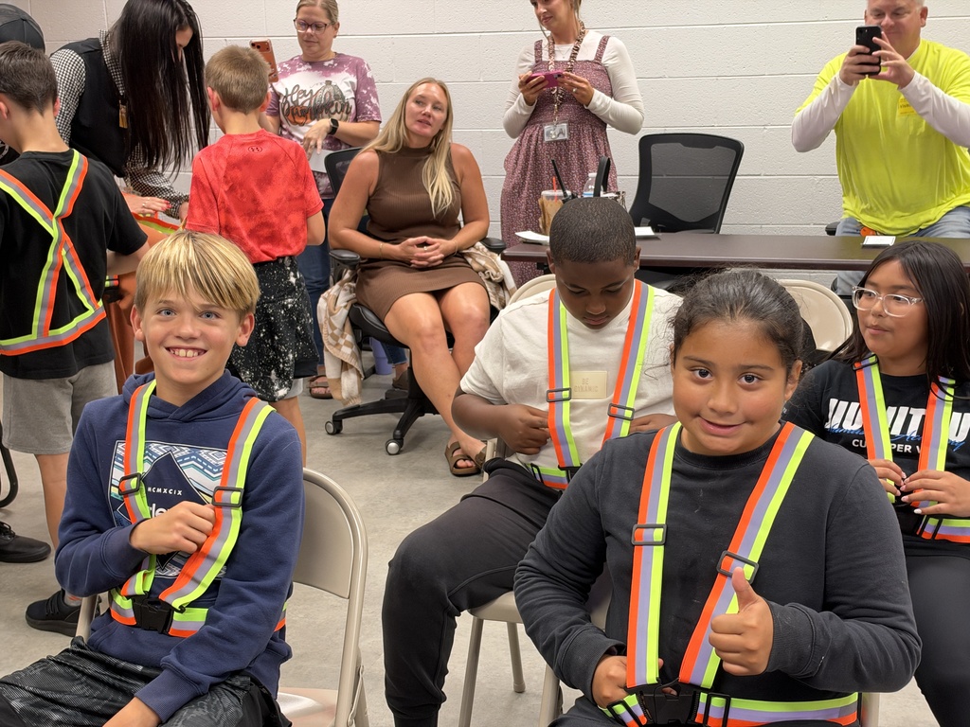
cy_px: 364
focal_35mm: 48
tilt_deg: -12.7
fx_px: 1345
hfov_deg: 39.7
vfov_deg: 30.3
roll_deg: +1.7
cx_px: 485
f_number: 1.8
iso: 320
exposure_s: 1/120
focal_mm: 6.93
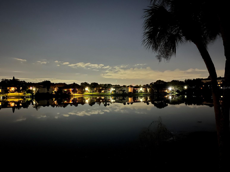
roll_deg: +1.0
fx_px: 179
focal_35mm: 27
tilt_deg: +0.7
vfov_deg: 51.4
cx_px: 114
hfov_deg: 65.3
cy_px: 88
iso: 1600
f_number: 1.6
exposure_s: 1/2
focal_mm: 5.1
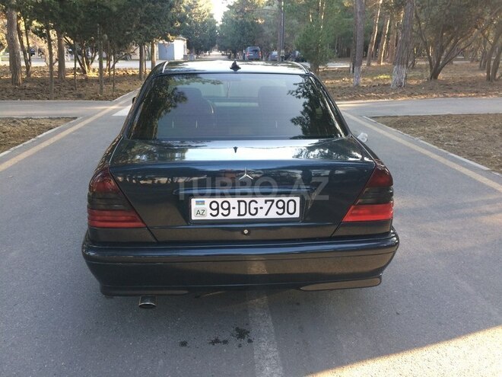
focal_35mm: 29
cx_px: 251
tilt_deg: -19.0
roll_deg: -0.6
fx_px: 421
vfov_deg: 48.2
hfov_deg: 61.7
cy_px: 188
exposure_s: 1/100
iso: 50
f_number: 2.2
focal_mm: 4.15
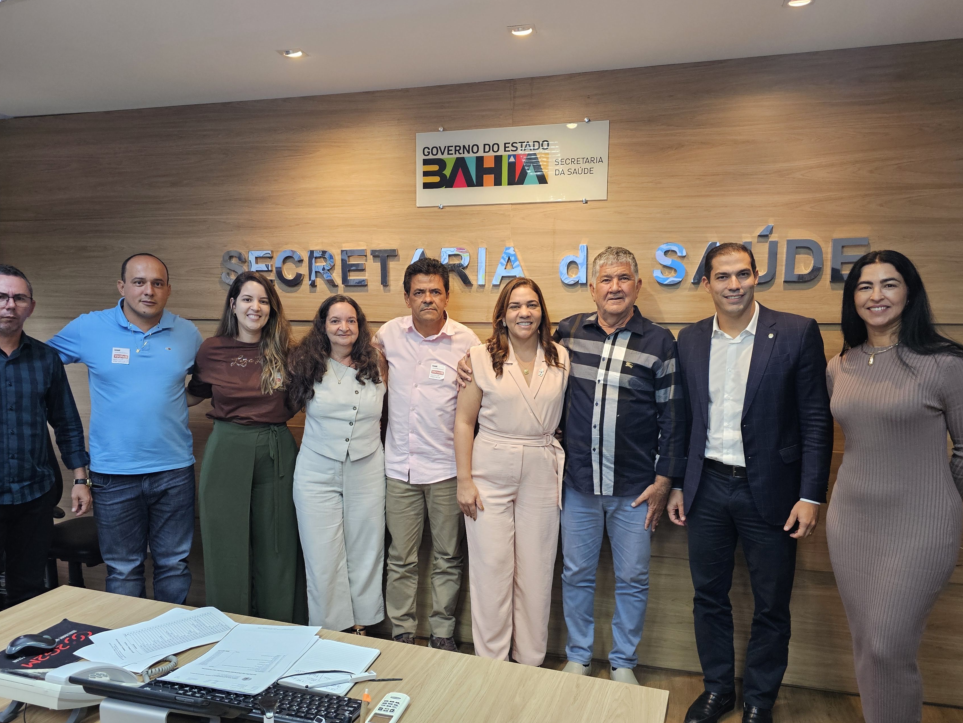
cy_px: 407
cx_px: 436
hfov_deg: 65.2
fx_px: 751
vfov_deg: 51.2
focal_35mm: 27
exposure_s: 1/120
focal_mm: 6.3
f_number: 1.7
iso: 250
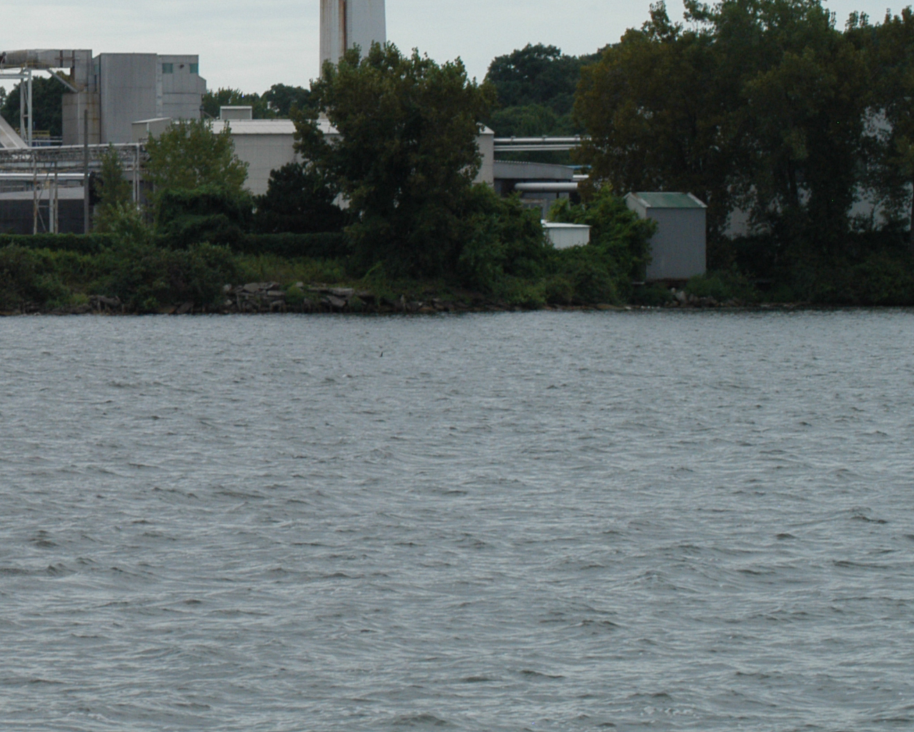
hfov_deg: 8.5
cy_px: 72
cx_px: -85
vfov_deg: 6.9
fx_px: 6087
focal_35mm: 225
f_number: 13
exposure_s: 1/500
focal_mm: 70
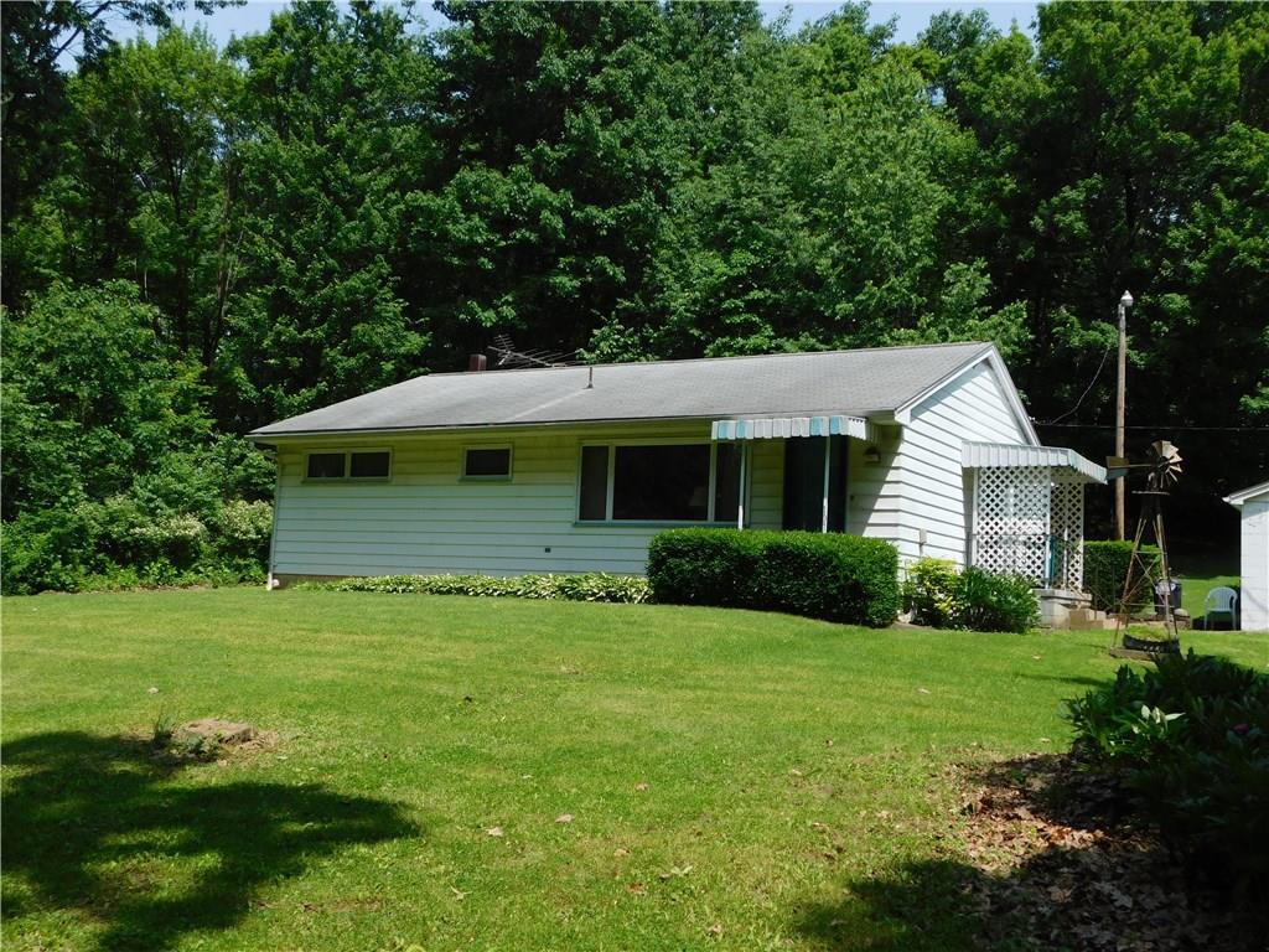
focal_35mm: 36
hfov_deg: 51.4
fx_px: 1320
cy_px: 476
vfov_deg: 39.7
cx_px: 634
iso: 125
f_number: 3.5
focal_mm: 6.3
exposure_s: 1/1000
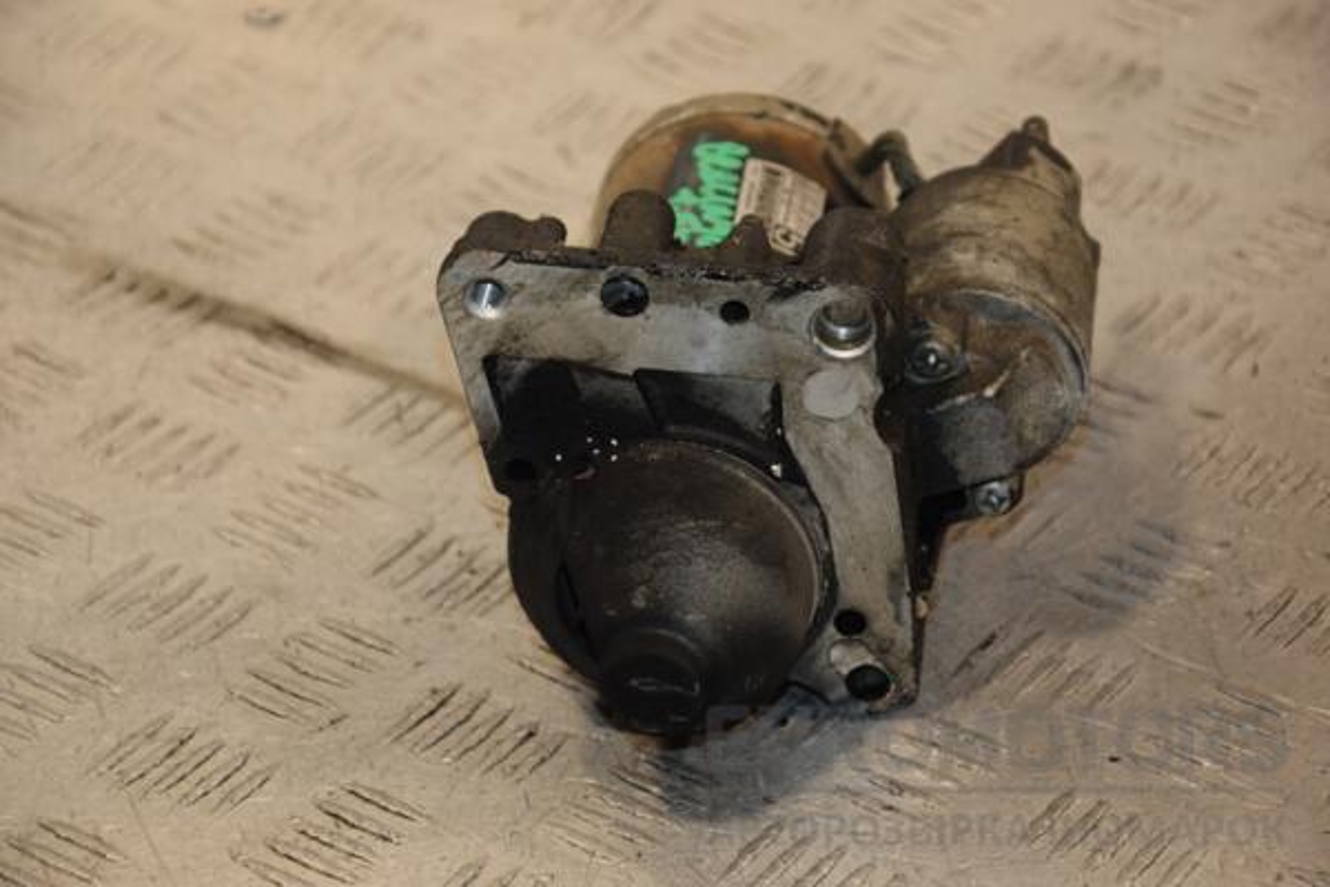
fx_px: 4987
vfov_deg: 10.2
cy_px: 444
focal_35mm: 135
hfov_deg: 15.2
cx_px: 665
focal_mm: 90
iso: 800
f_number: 5.6
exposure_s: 1/160
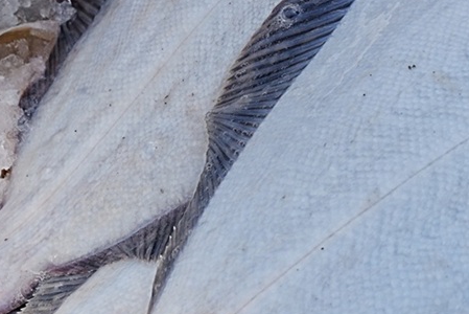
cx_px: 698
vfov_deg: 4.0
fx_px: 4523
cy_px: -6
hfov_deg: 5.9
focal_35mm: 347
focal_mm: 57
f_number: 5.6
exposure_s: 1/800
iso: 100
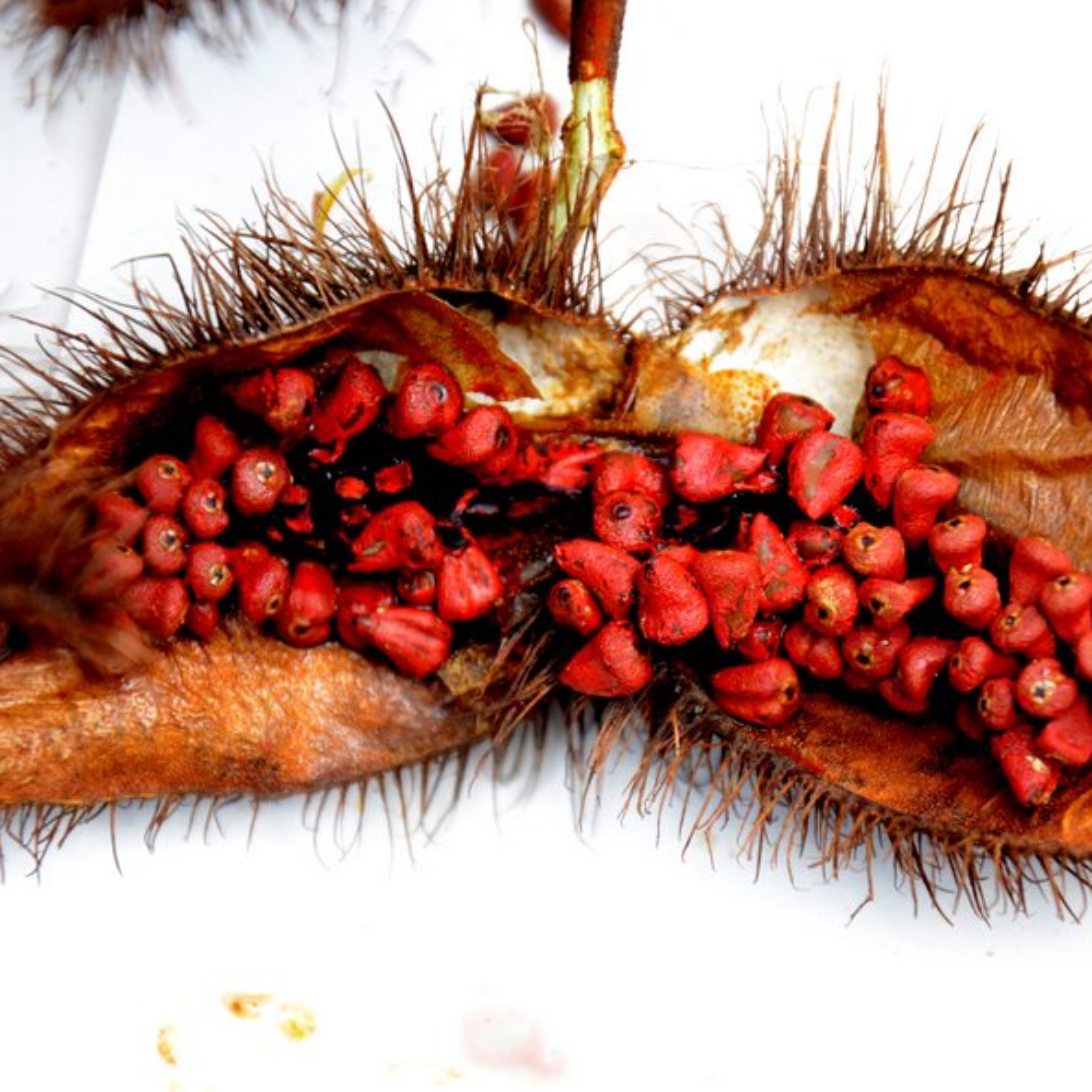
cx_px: 615
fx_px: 7232
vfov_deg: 8.6
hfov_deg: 8.6
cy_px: 545
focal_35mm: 203
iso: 800
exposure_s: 1/200
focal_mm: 105
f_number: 5.6
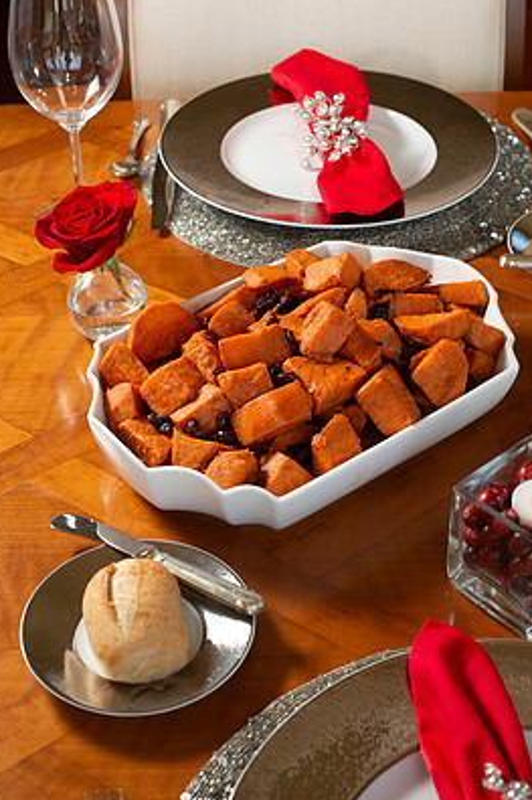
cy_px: 385
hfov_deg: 23.8
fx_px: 1265
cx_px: 289
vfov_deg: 35.1
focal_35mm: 57
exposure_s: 1/100
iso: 250
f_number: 6.3
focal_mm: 50
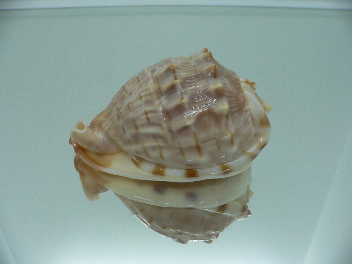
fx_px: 356
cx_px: 176
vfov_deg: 40.7
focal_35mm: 35
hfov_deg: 52.6
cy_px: 132
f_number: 2.8
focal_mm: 4.6
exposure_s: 1/60
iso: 80
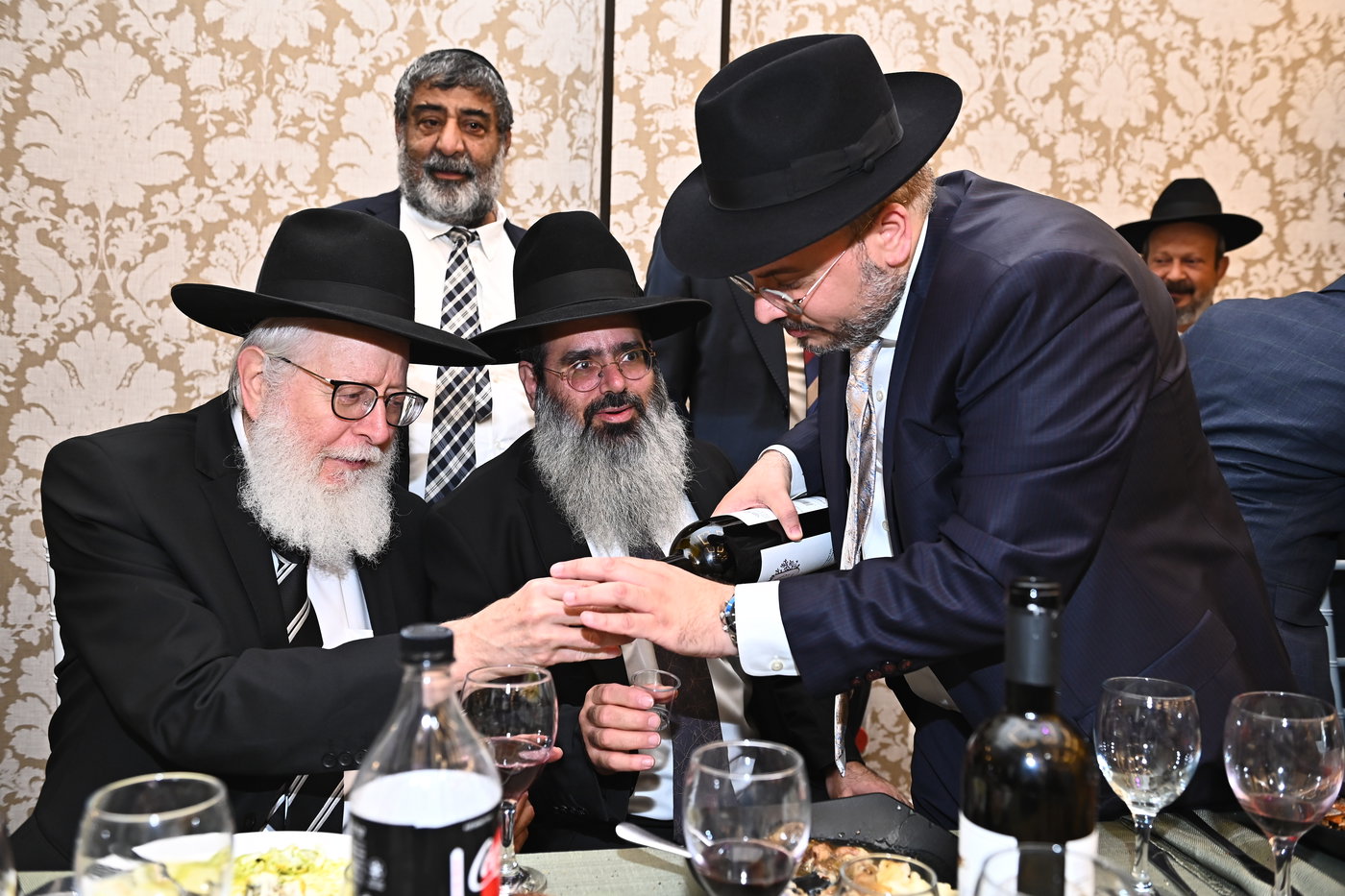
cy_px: 448
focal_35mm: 29
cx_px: 672
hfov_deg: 63.7
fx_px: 1083
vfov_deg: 45.0
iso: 1250
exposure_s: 1/200
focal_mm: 29
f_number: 4
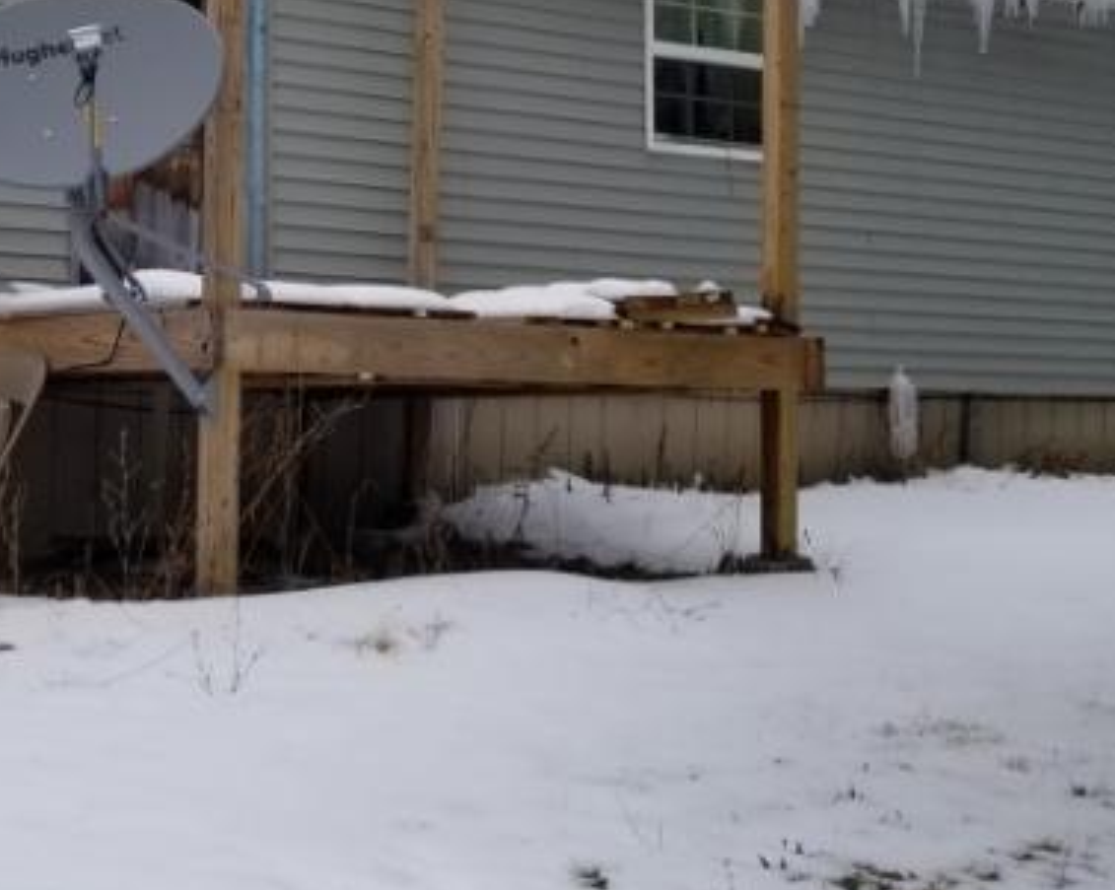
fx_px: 2275
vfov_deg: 21.6
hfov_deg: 26.7
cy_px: 77
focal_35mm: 69
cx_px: 142
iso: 50
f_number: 1.7
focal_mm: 4.25
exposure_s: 1/1144
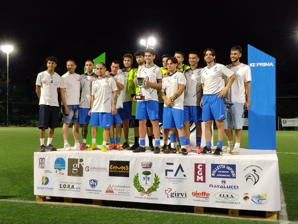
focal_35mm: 46
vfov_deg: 31.5
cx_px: 149
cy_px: 112
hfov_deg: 41.2
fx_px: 396
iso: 500
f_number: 1.8
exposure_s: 1/25
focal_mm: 3.96
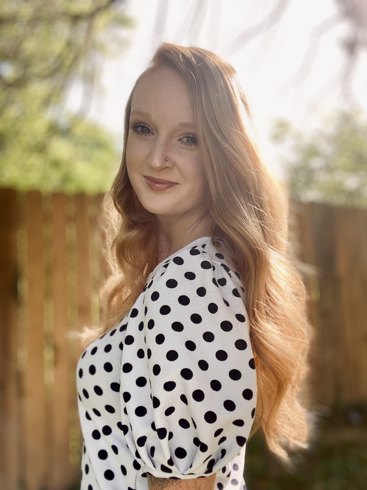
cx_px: 184
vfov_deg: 60.0
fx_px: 424
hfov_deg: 46.8
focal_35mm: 30
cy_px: 245
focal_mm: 2.71
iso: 40
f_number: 2.2
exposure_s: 1/122
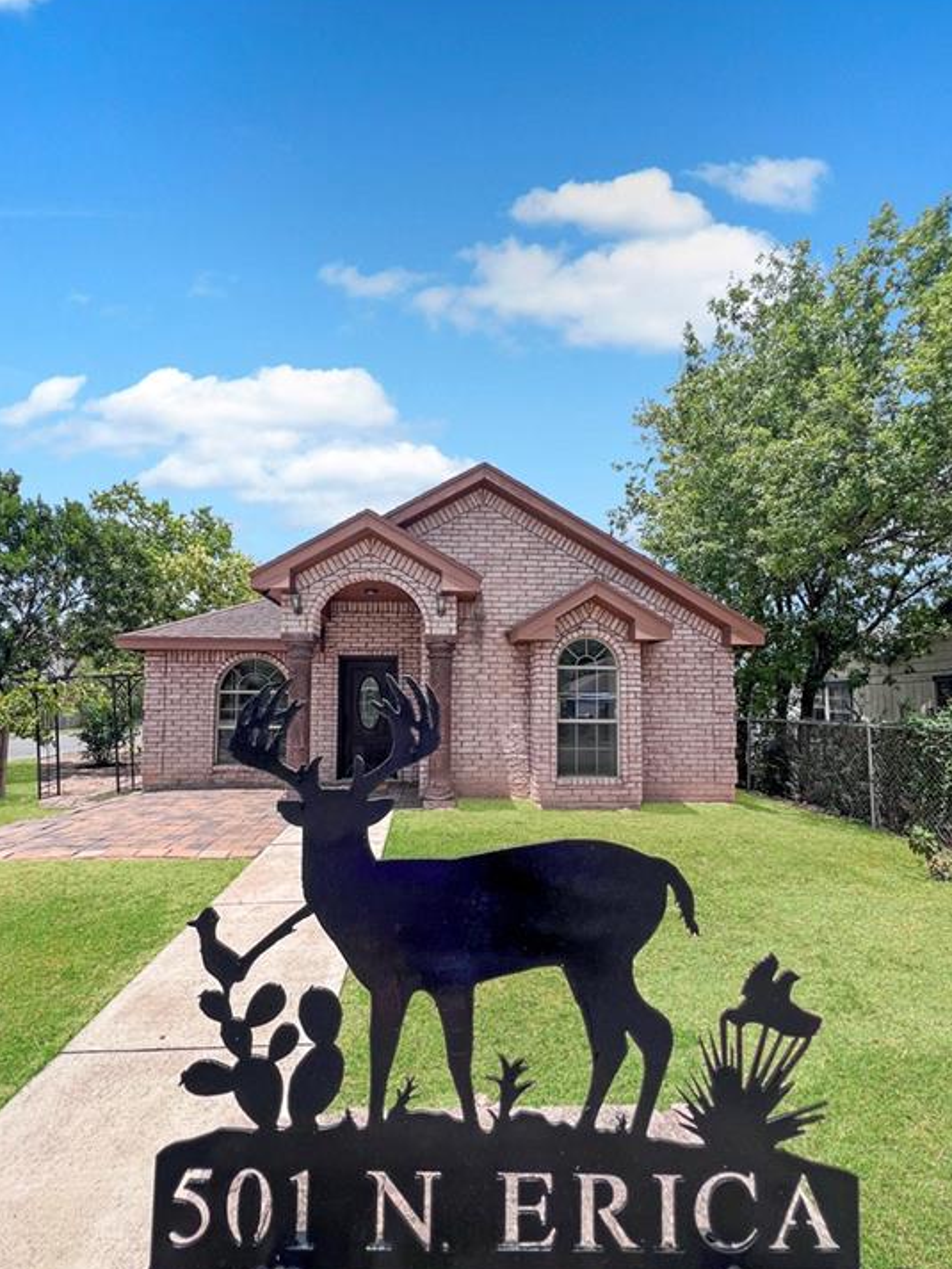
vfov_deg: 102.0
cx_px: 470
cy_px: 667
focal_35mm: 14
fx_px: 513
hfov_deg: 85.7
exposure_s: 1/1575
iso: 32
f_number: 1.8
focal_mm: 1.57
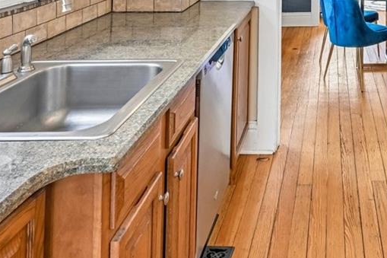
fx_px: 473
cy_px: -88
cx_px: 333
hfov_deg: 41.7
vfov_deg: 25.7
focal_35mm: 44
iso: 360
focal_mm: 14
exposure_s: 1/15
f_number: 11
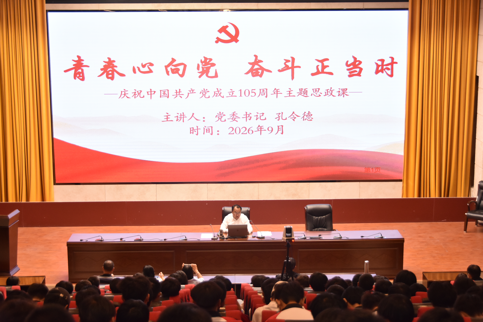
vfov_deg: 21.6
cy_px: 161
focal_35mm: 63
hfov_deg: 31.9
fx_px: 845
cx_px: 242
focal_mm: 42
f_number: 4.5
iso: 1100
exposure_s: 1/60
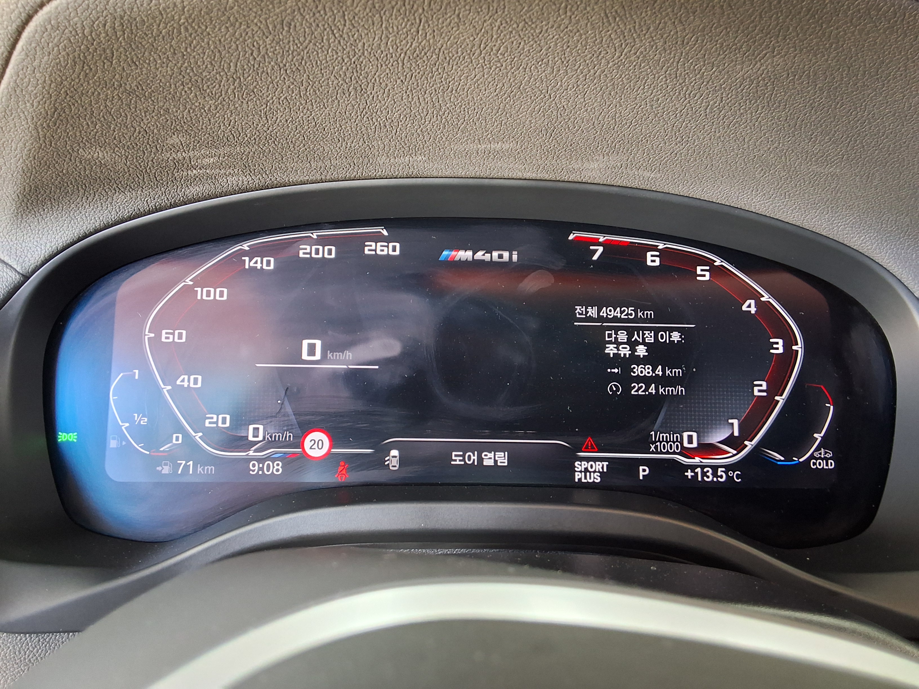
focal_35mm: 28
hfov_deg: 63.4
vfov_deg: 49.7
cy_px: 344
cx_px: 460
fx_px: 743
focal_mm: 2.91
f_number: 1.9
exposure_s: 1/24
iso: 250
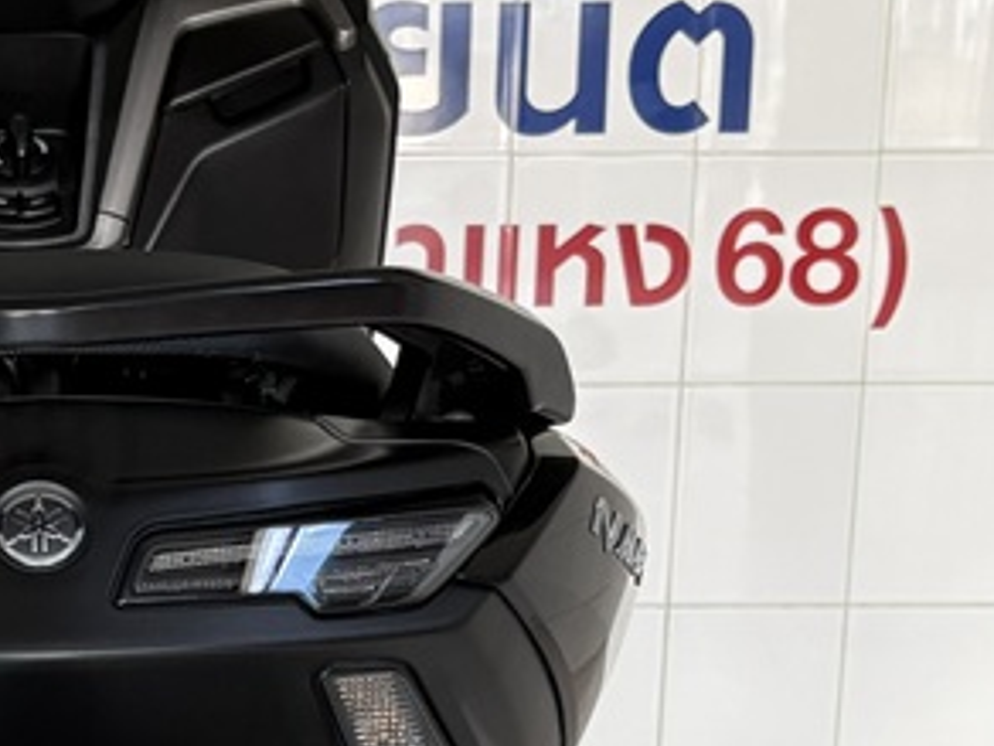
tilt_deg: -17.5
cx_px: -3
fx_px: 3274
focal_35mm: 114
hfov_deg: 16.9
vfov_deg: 12.7
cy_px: 910
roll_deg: +0.4
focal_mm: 5.96
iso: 80
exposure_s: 1/121
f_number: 1.6
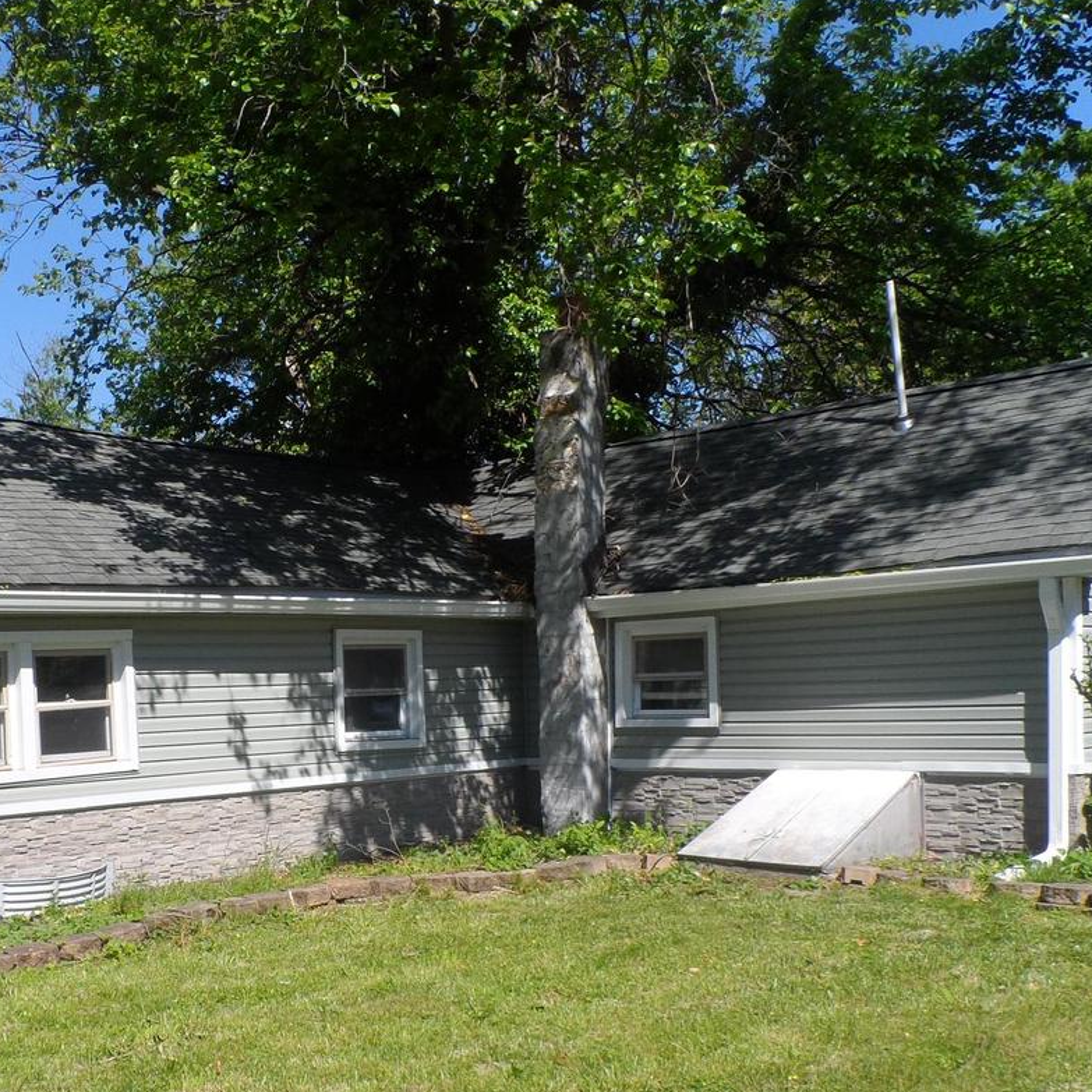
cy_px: 738
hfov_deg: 41.6
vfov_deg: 42.2
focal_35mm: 39
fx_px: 1392
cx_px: 278
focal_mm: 4
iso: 80
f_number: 4.5
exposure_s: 1/500
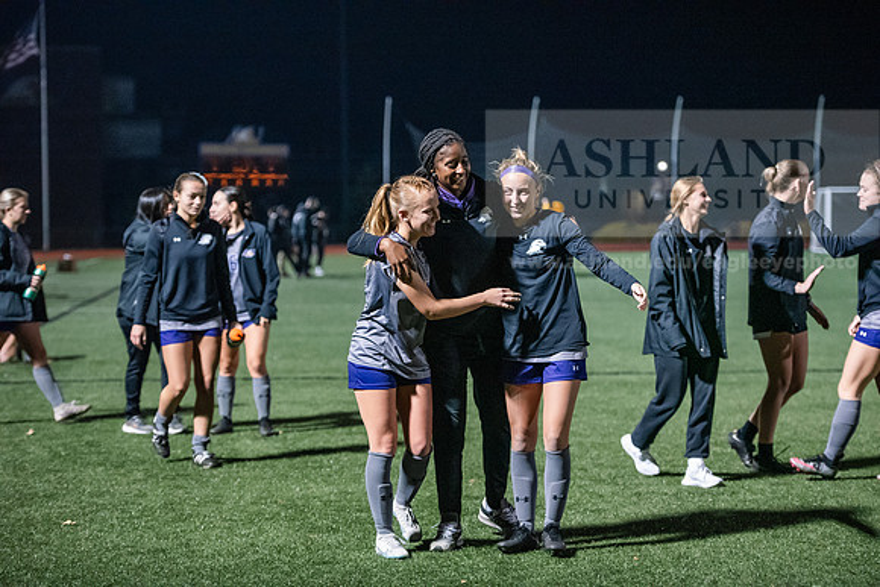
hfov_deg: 22.1
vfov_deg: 14.9
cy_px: 294
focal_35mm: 92
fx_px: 2249
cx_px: 440
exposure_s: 1/800
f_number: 3.2
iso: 8000
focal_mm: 92
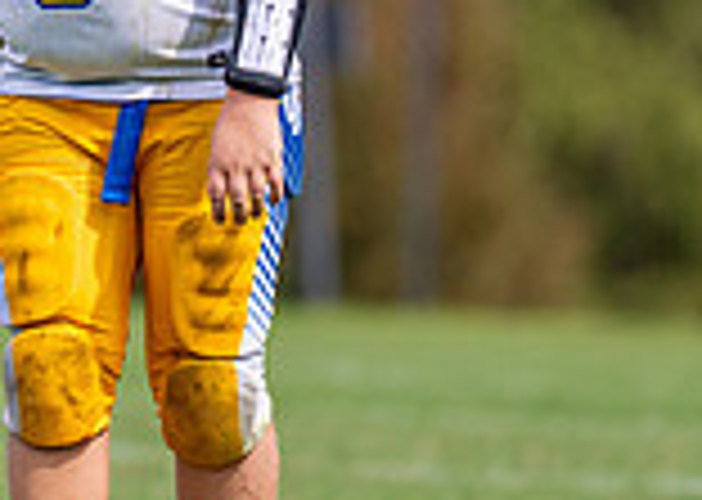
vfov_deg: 1.5
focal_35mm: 937
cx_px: 72
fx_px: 18657
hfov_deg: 2.2
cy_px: -58
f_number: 2.8
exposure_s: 1/5000
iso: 250
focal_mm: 200
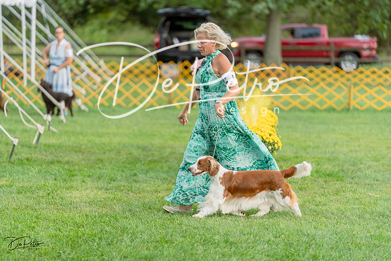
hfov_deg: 12.5
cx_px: 196
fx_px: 1782
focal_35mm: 164
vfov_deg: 8.4
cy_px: 130
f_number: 2.8
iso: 1000
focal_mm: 164
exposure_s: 1/640
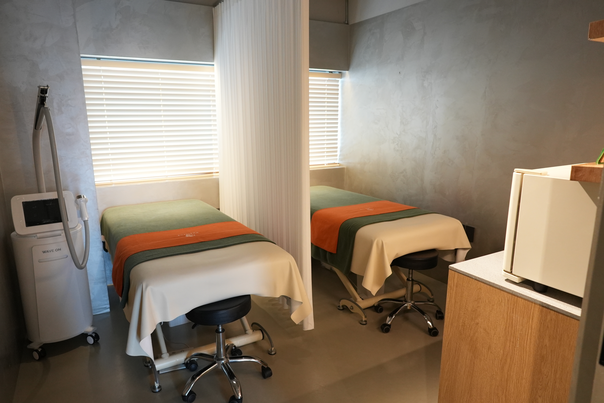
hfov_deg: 73.7
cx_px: 302
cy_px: 202
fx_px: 403
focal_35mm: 24
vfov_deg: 53.2
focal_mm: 24
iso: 4000
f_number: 5
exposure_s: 1/160
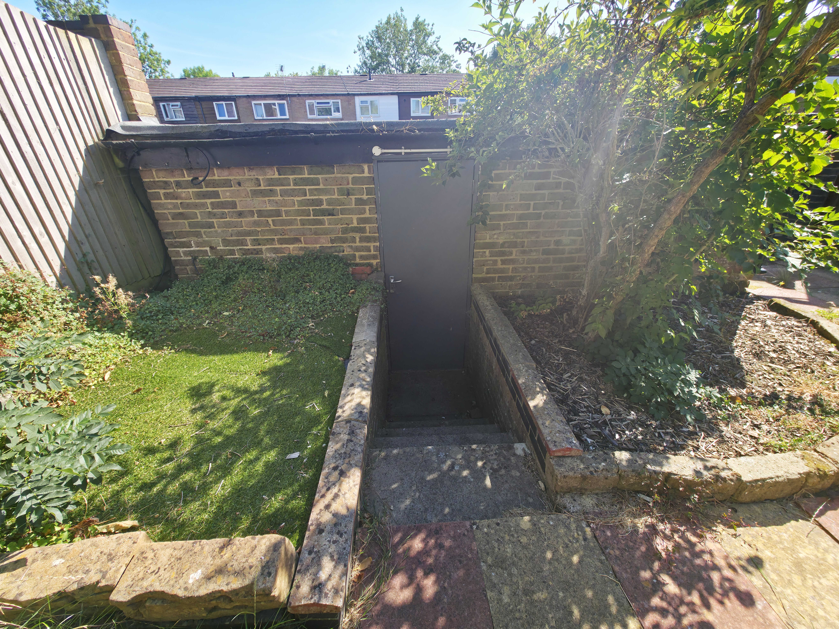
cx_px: 420
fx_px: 315
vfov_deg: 89.9
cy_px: 314
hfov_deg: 106.2
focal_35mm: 13
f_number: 1.9
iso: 20
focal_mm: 2.2
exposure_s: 1/1799
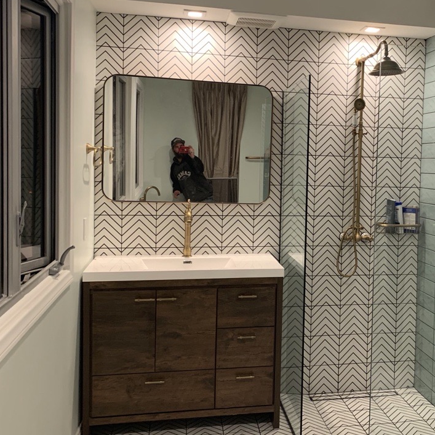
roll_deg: -0.7
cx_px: 319
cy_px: 199
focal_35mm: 39
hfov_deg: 41.7
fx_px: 554
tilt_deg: -4.2
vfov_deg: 42.8
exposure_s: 1/60
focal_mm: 4.25
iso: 160
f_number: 1.8
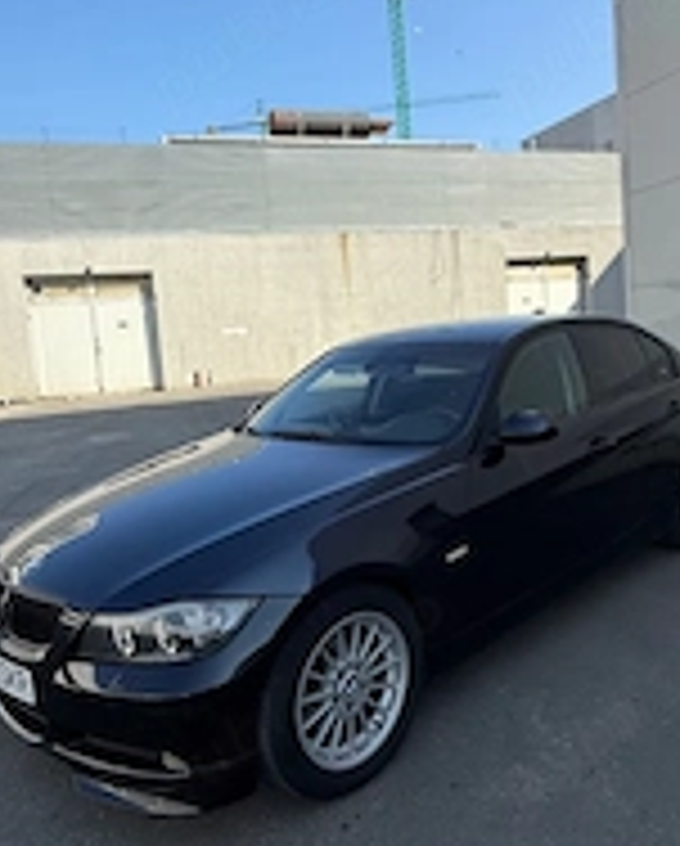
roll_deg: +1.4
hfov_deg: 49.9
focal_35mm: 29
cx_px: 387
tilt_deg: +1.5
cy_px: 405
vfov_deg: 60.3
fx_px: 728
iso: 50
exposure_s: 1/1211
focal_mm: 2.22
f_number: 2.2
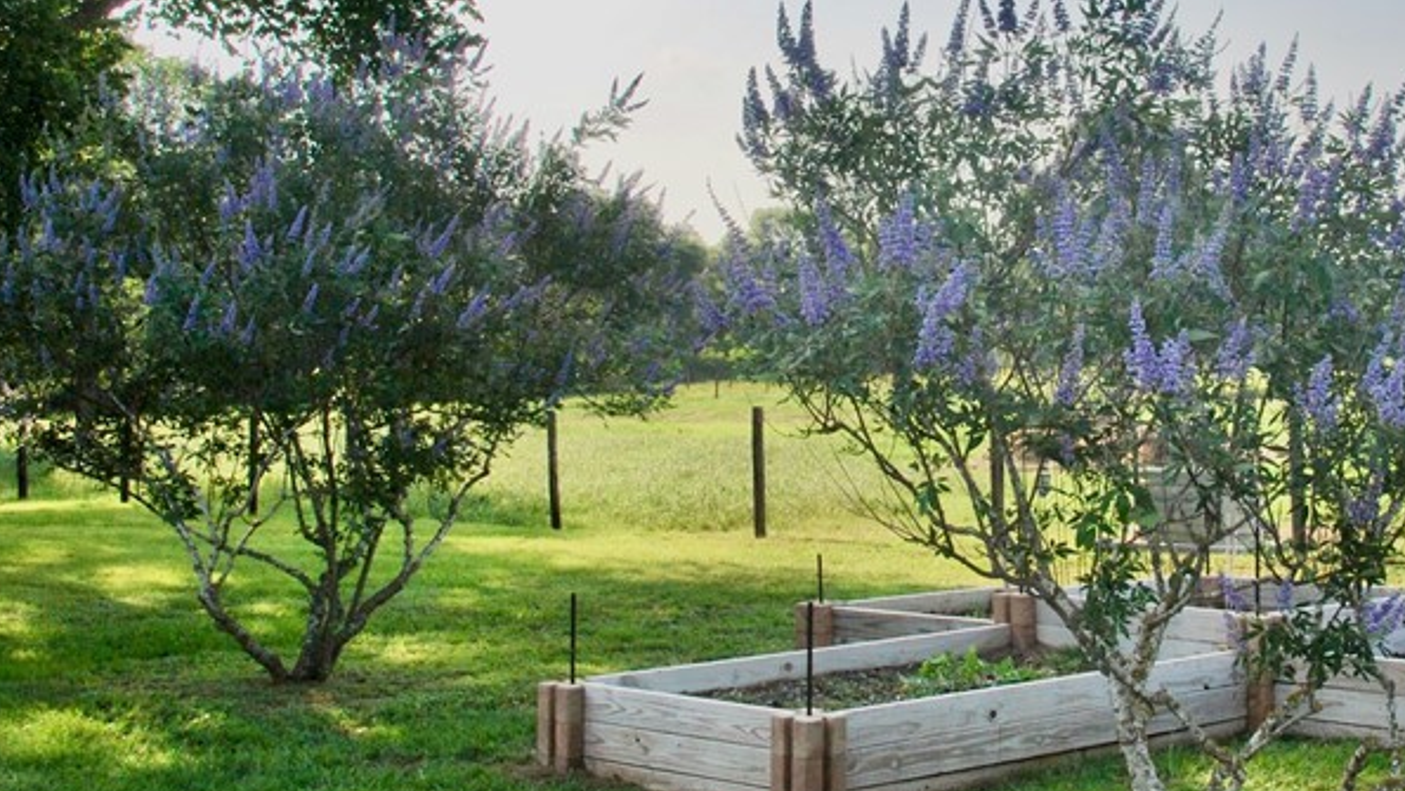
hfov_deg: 32.9
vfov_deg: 19.0
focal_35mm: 63
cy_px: 203
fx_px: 2348
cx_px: 976
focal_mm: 22
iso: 100
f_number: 11
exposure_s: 1/200
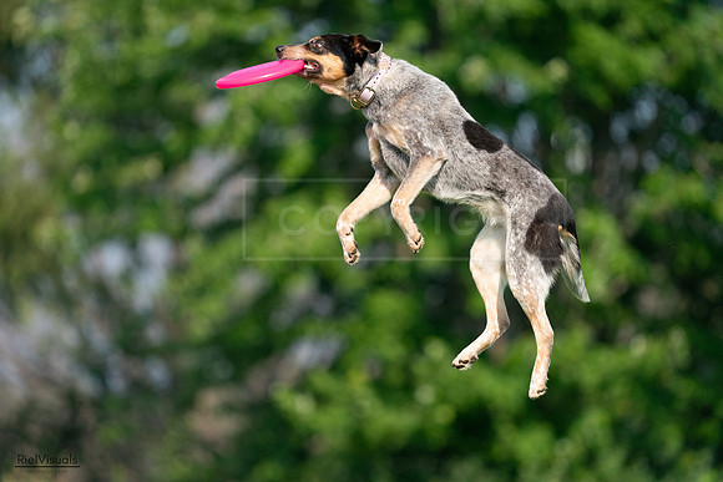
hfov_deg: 4.6
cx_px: 362
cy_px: 241
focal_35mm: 444
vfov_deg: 3.1
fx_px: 8919
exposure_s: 1/4000
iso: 1600
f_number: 6.3
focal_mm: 444
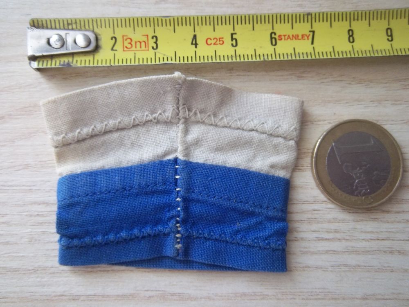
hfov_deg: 63.4
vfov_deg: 49.7
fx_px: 331
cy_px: 154
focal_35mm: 28
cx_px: 204
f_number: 3.5
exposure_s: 1/30
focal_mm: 5.05
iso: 160
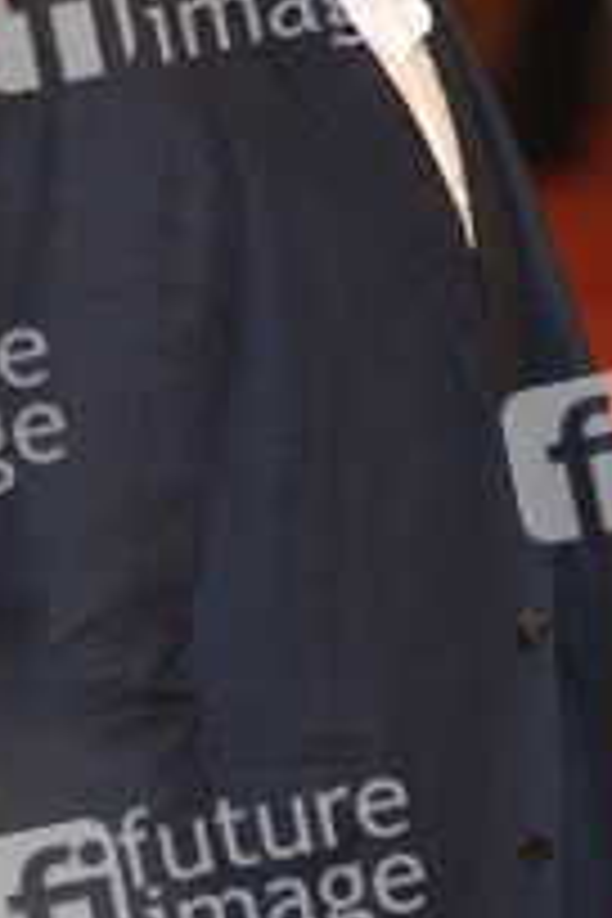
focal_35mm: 411
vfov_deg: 5.0
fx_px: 10480
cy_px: 212
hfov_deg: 3.3
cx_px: 324
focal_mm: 140
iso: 400
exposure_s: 1/320
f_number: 3.2
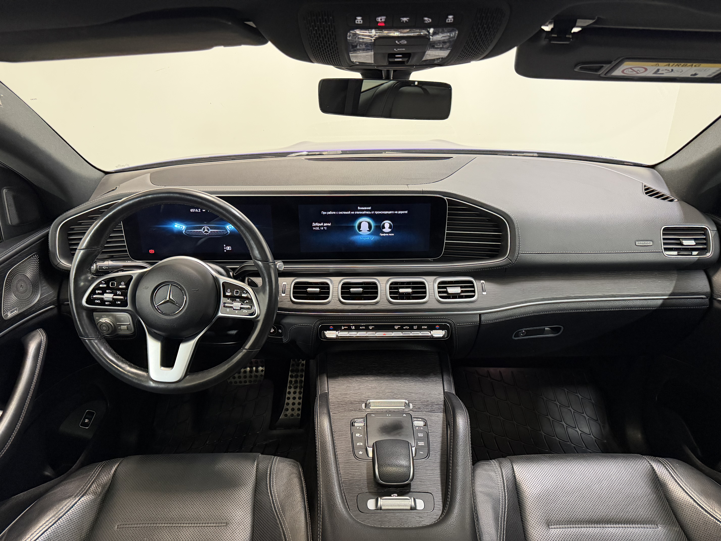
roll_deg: +1.2
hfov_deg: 71.6
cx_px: 360
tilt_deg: -24.9
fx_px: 500
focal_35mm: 24
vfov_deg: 56.8
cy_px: 270
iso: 400
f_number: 1.78
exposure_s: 1/50
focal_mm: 6.76
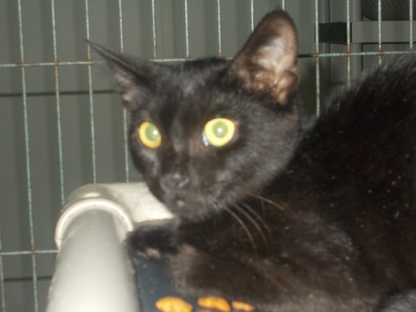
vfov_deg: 19.4
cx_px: 208
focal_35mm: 76
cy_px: 156
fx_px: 913
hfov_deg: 25.7
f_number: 5.8
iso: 200
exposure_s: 1/60
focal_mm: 13.5
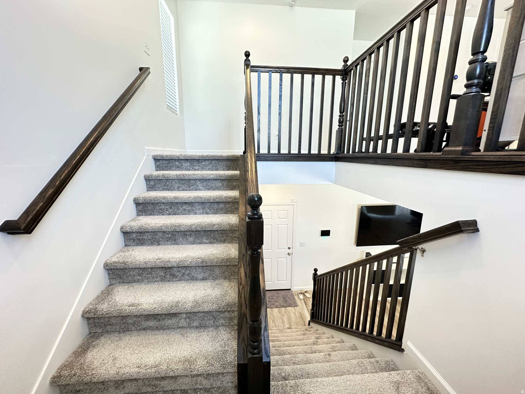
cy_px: 197
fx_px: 212
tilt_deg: -11.2
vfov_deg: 85.7
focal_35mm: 14
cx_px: 262
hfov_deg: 102.1
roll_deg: +0.4
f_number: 2.2
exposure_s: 1/60
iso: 250
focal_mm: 2.22
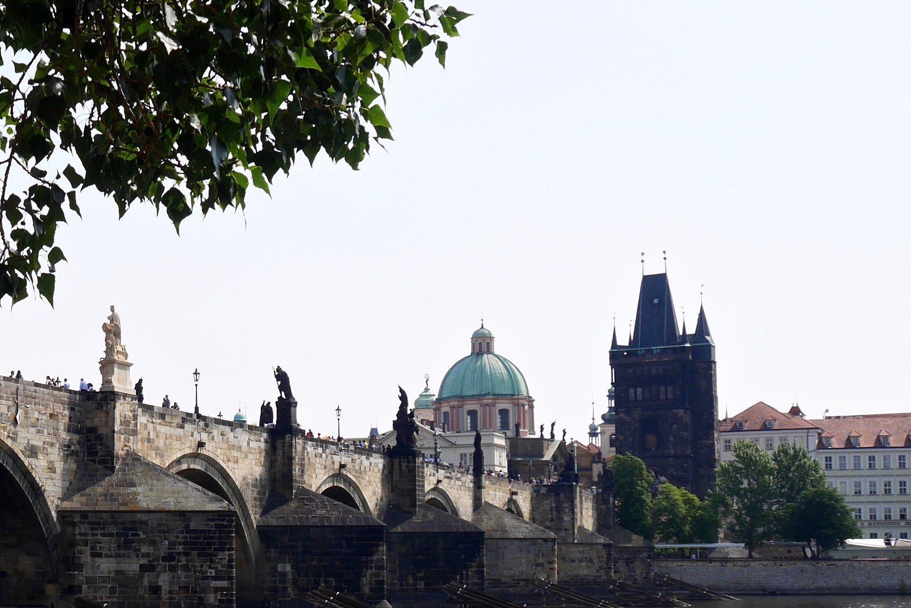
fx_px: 1847
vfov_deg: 18.5
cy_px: 464
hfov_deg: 25.9
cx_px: -61
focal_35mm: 73
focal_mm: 16
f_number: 8
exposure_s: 1/640
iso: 200
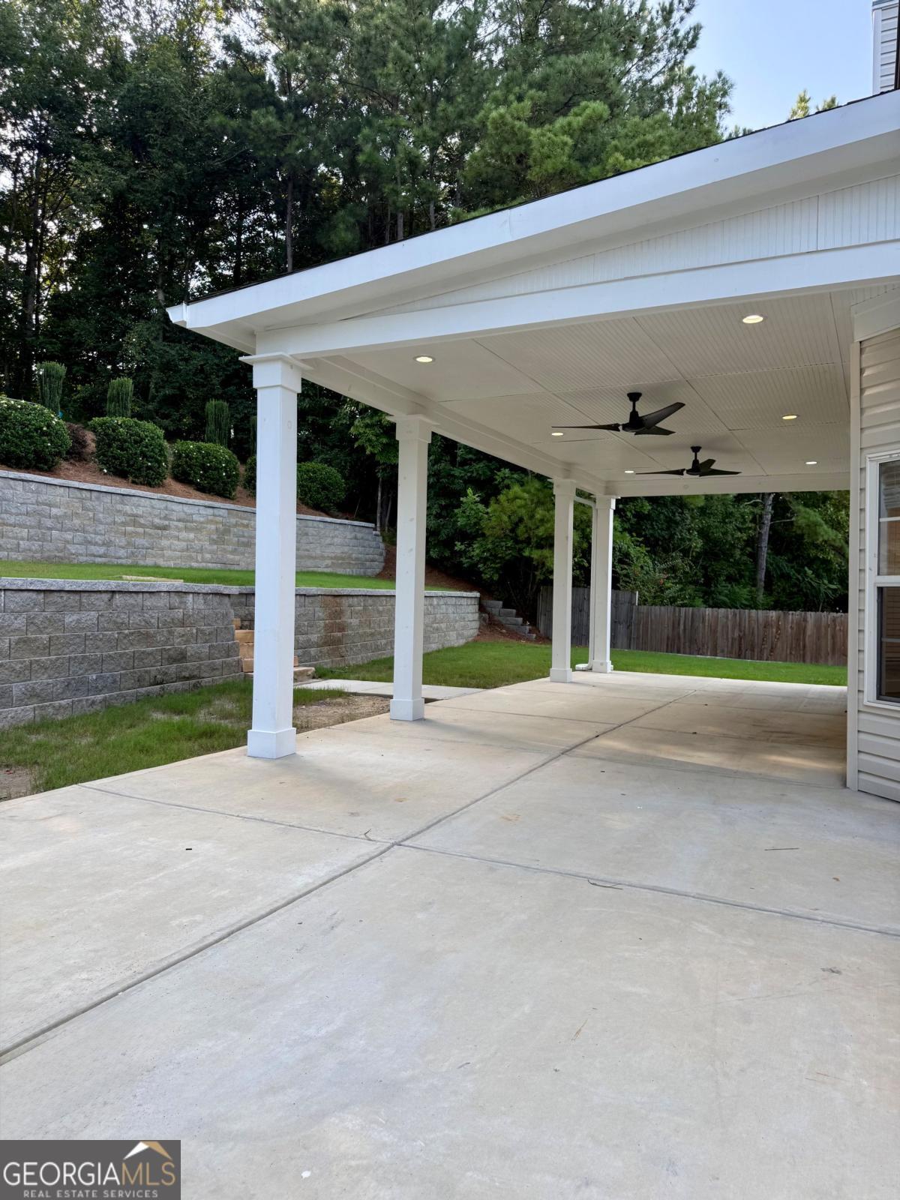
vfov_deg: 71.6
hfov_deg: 56.8
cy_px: 600
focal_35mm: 24
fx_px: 832
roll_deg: -2.2
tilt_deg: +0.4
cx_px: 450
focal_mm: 6.76
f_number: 1.78
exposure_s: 1/456
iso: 80
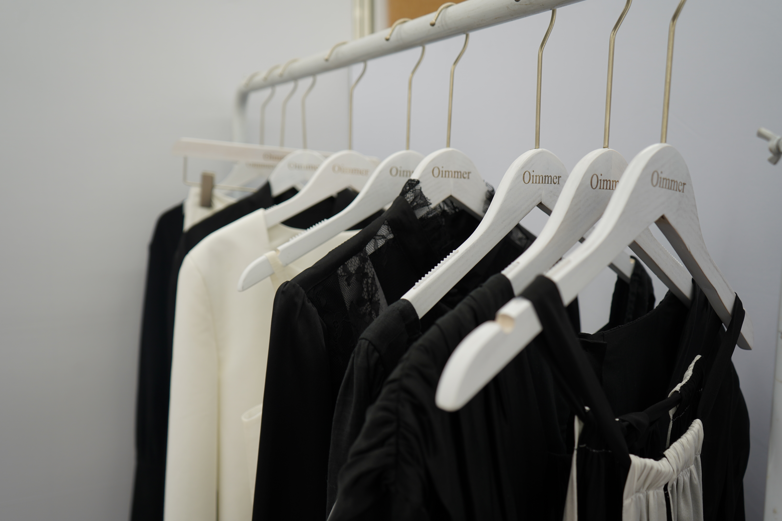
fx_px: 673
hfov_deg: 60.3
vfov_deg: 42.3
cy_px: 260
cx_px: 391
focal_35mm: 31
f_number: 4
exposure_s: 1/60
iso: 160
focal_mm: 31
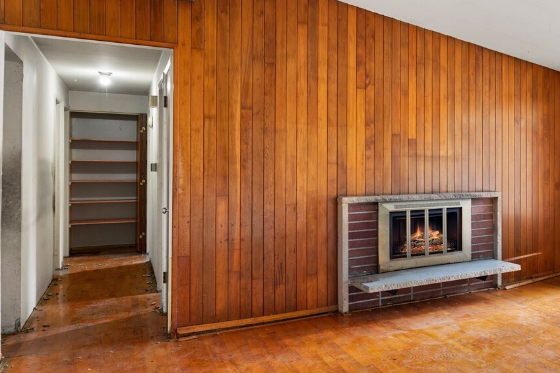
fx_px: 498
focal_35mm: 32
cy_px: 180
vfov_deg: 41.1
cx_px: 510
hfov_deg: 51.4
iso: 100
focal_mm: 16
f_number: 8
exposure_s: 1/5
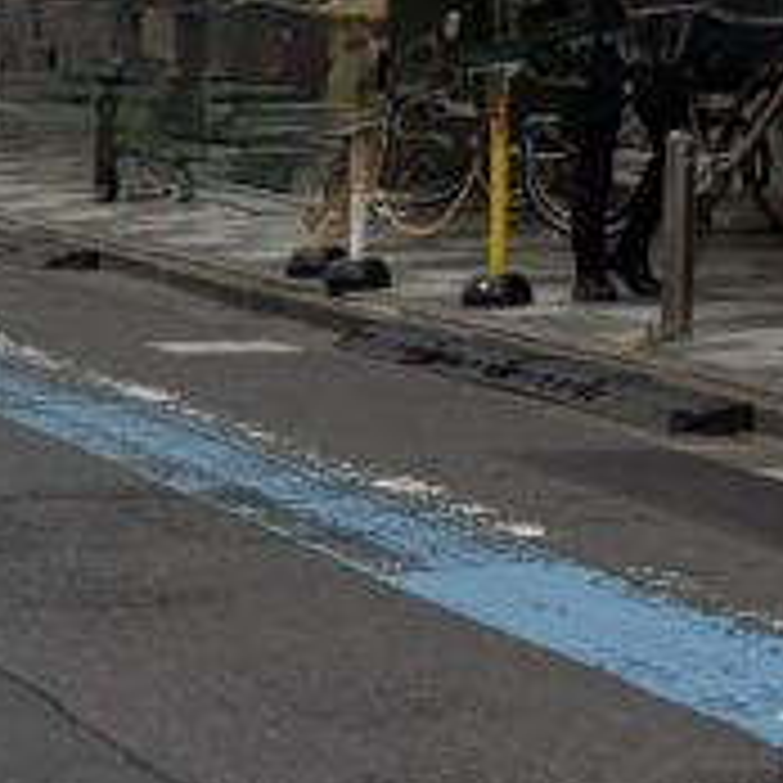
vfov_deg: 9.7
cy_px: -770
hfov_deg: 9.7
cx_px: 1557
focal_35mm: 169
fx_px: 4325
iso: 50
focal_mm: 5.96
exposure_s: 1/1706
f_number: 1.6
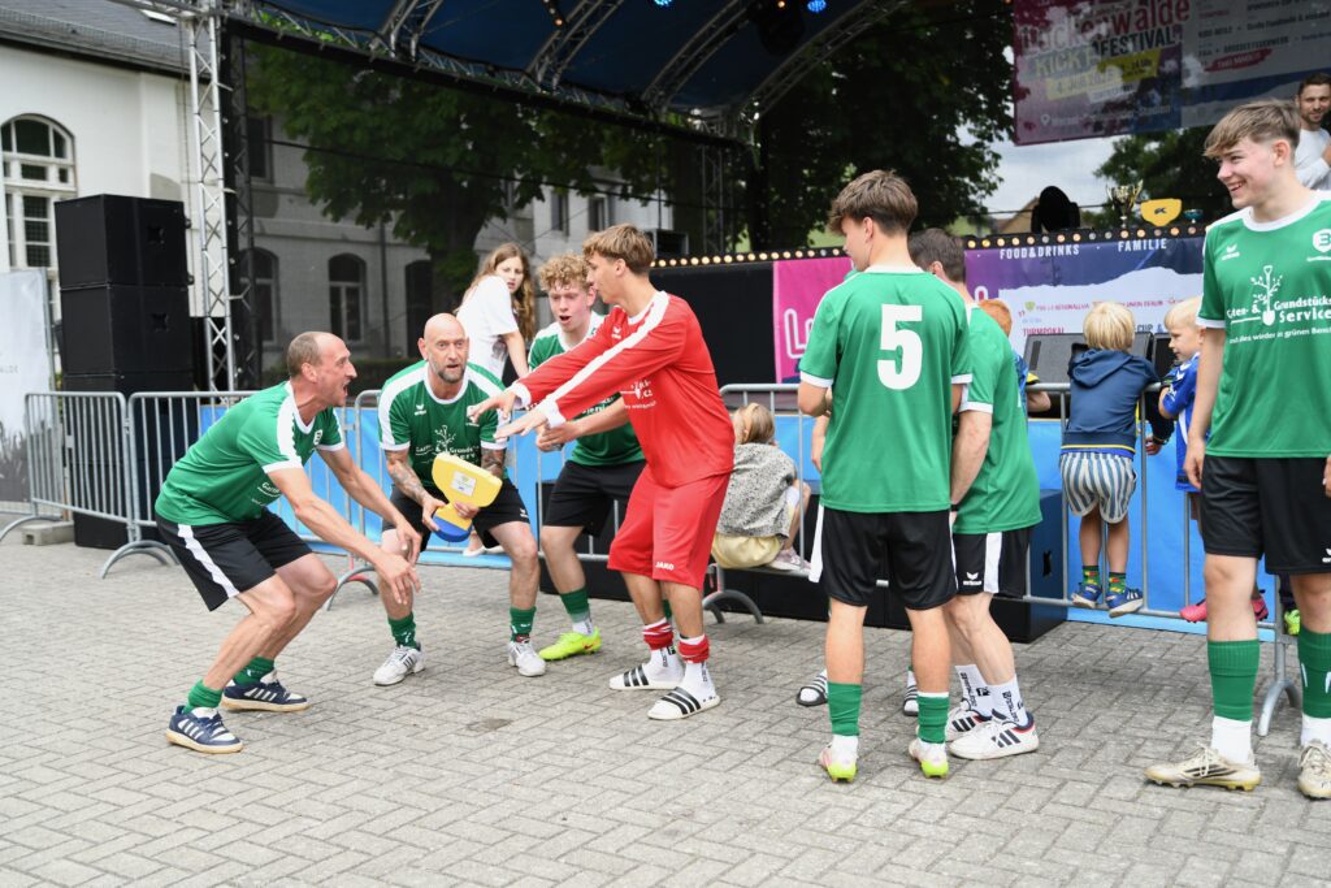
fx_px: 1294
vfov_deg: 37.9
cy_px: 444
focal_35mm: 35
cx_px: 666
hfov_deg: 54.4
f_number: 2.8
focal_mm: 35
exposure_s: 1/1600
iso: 500
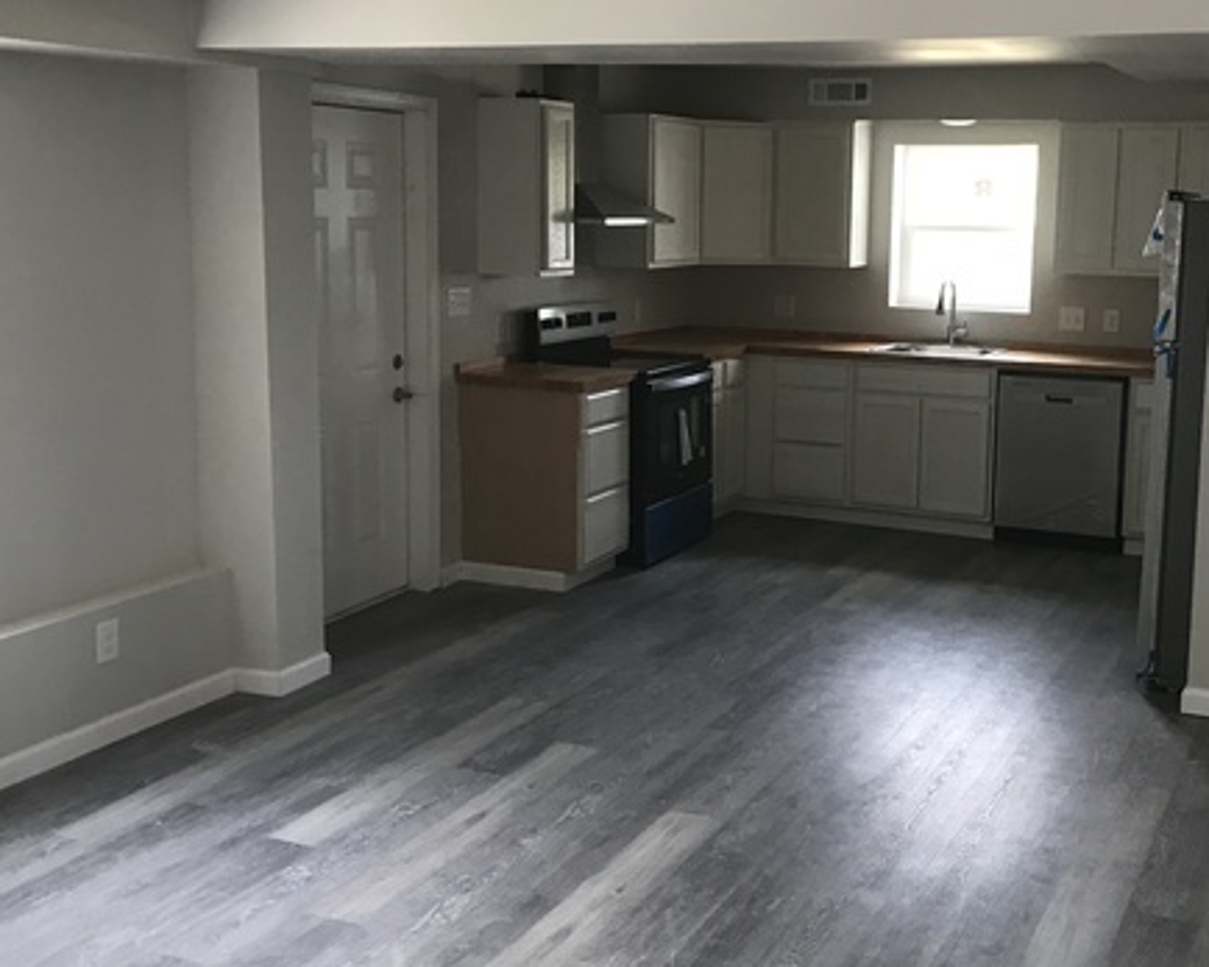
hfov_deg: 43.5
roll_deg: -1.2
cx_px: 742
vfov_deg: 35.6
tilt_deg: -7.9
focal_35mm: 42
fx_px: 1502
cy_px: 426
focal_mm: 3.99
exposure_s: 1/30
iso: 32
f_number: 1.8
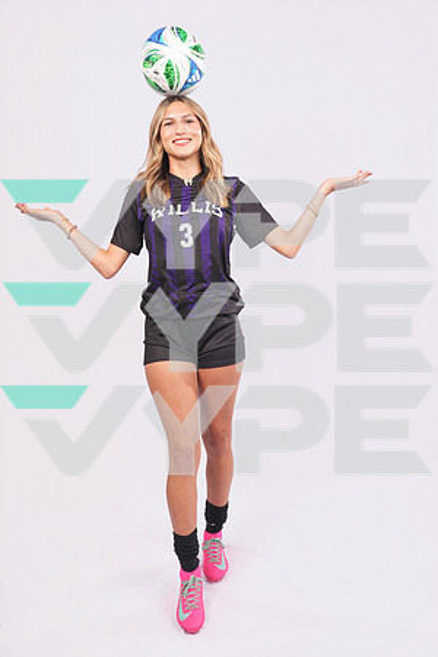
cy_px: 328
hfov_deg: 36.9
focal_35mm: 36
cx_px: 219
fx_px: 657
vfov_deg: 53.1
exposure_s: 1/200
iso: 160
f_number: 7.1
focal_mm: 36
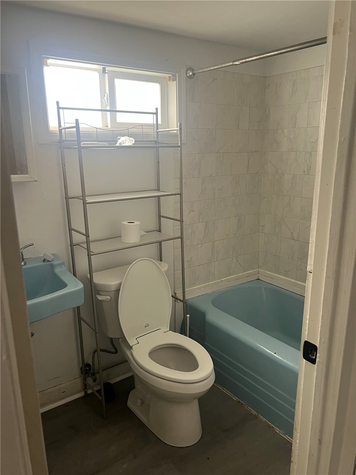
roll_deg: +0.1
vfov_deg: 67.3
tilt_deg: -13.4
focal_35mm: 26
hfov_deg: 53.1
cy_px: 238
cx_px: 178
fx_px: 357
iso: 125
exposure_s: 1/81
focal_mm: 5.7
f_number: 1.5
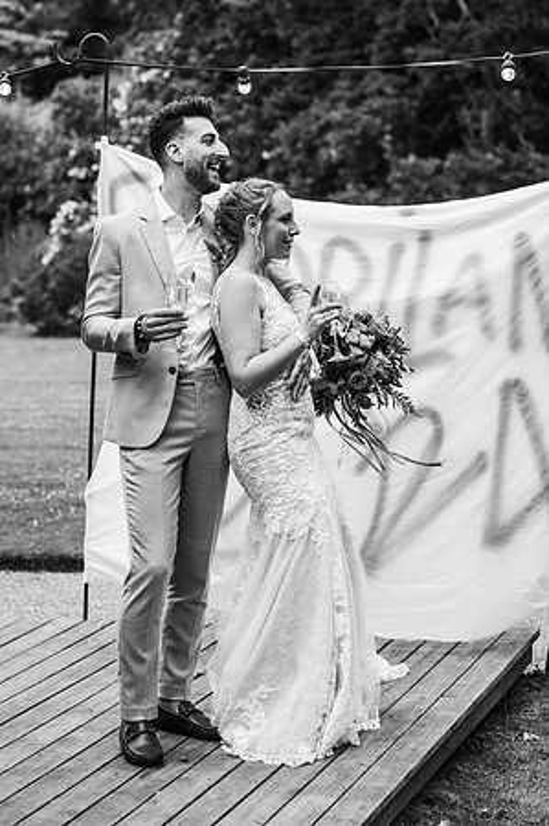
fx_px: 1949
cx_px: 274
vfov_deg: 23.9
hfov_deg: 16.0
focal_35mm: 85
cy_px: 413
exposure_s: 1/800
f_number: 4
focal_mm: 85
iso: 100
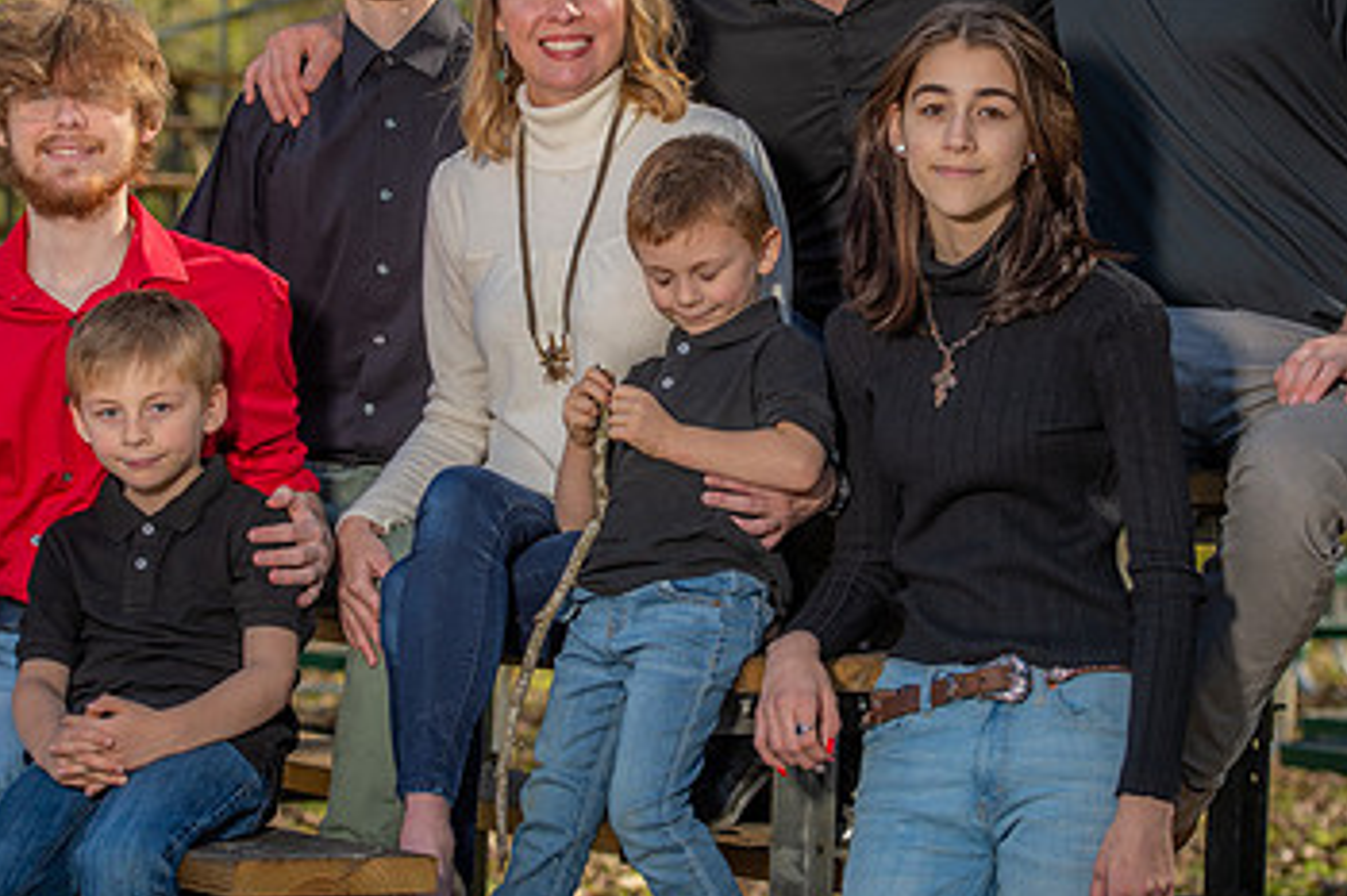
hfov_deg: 14.6
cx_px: 697
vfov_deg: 9.7
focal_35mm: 141
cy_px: 304
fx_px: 5273
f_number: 4
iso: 50
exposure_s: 1/250
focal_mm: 85
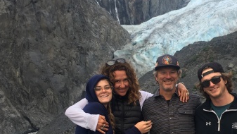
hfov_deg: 34.2
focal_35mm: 60
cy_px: 128
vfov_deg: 19.6
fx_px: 377
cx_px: 174
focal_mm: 4.15
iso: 25
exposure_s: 1/340
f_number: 2.2
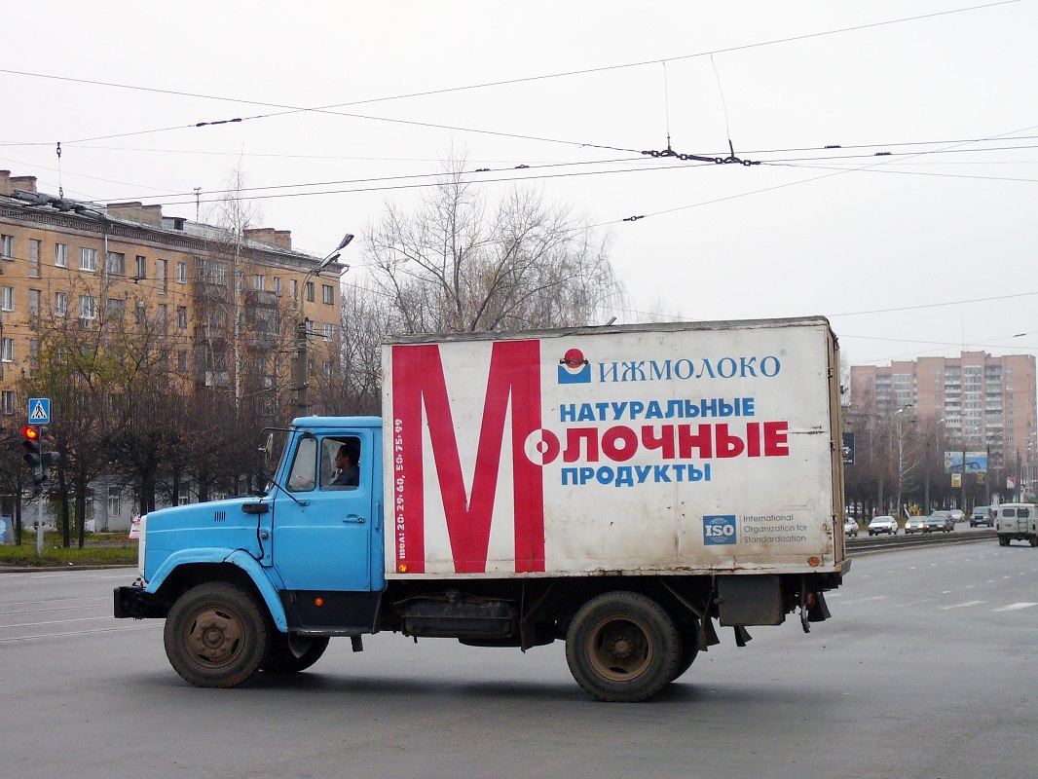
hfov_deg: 29.8
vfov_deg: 22.6
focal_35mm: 65
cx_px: 519
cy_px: 390
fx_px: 1950
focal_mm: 9.7
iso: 80
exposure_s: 1/80
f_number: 3.6
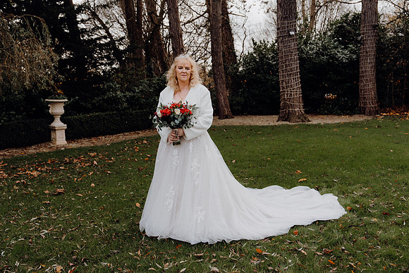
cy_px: 136
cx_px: 204
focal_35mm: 35
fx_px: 398
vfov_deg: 37.9
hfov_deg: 54.4
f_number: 3.5
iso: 1600
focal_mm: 35
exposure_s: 1/250
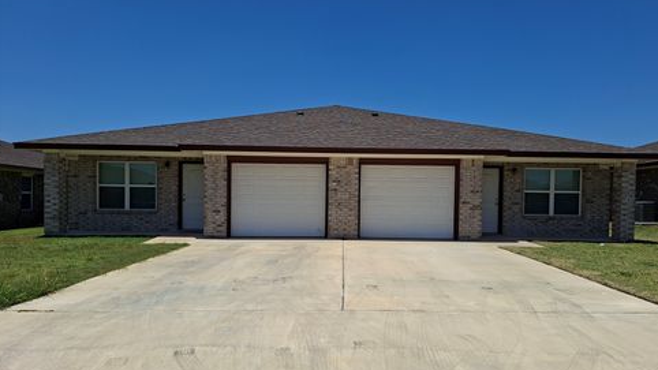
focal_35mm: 26
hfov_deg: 71.9
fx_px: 454
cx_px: 332
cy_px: 219
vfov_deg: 44.2
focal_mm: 5.54
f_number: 1.8
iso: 50
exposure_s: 1/2890
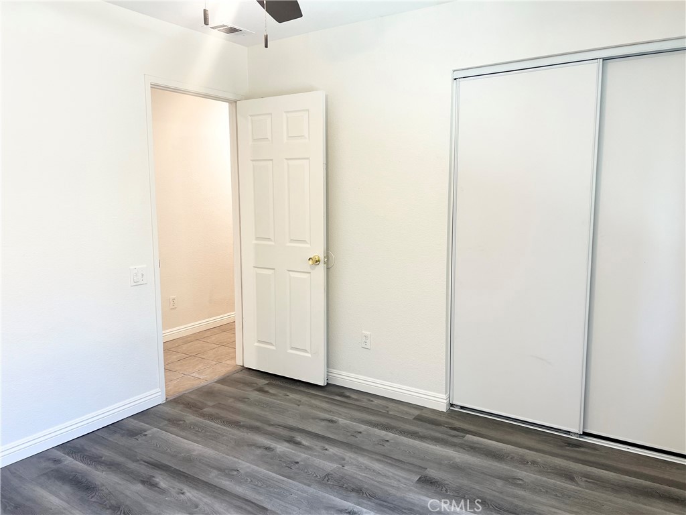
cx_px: 343
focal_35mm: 26
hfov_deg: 67.3
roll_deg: +1.0
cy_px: 258
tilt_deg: -6.5
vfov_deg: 53.1
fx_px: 515
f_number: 1.5
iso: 80
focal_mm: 5.7
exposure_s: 1/120
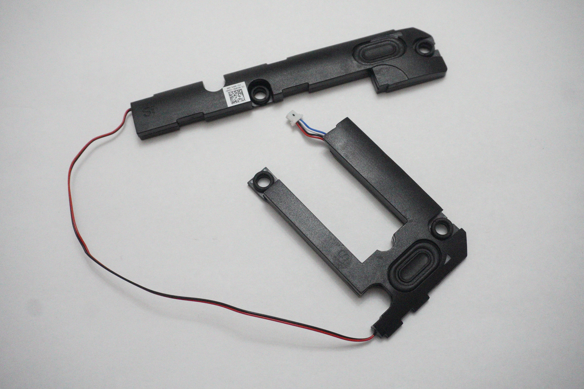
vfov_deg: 35.4
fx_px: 608
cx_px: 292
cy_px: 194
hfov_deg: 51.3
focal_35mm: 38
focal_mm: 25
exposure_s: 1/200
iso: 12800
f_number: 5.6
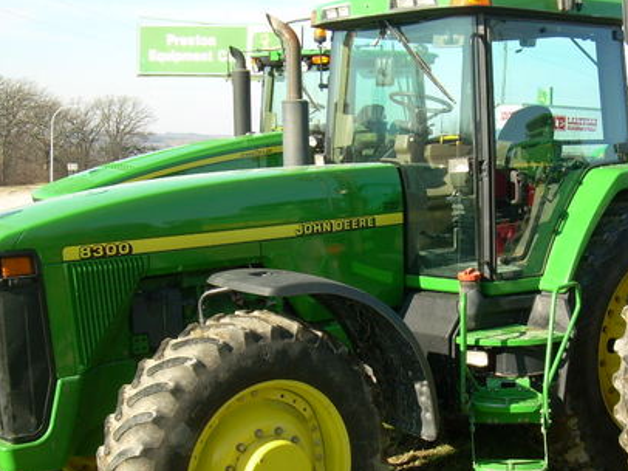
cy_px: 311
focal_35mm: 59
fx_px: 1070
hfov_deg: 32.6
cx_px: 394
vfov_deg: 24.7
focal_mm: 7.2
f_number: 4.8
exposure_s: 1/136
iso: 50
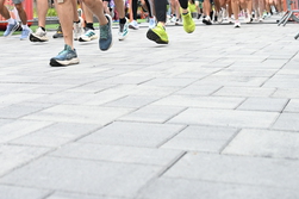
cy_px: -81
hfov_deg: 29.5
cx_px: 99
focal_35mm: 68
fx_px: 564
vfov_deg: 18.2
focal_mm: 31
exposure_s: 1/640
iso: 2000
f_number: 4
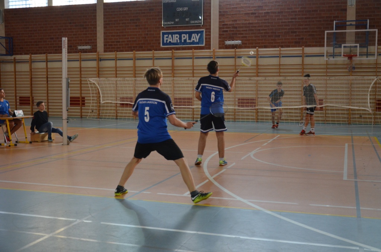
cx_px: 190
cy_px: 126
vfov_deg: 29.7
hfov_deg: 43.7
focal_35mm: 45
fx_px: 475
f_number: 4.2
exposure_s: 1/250
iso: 1600
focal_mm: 30
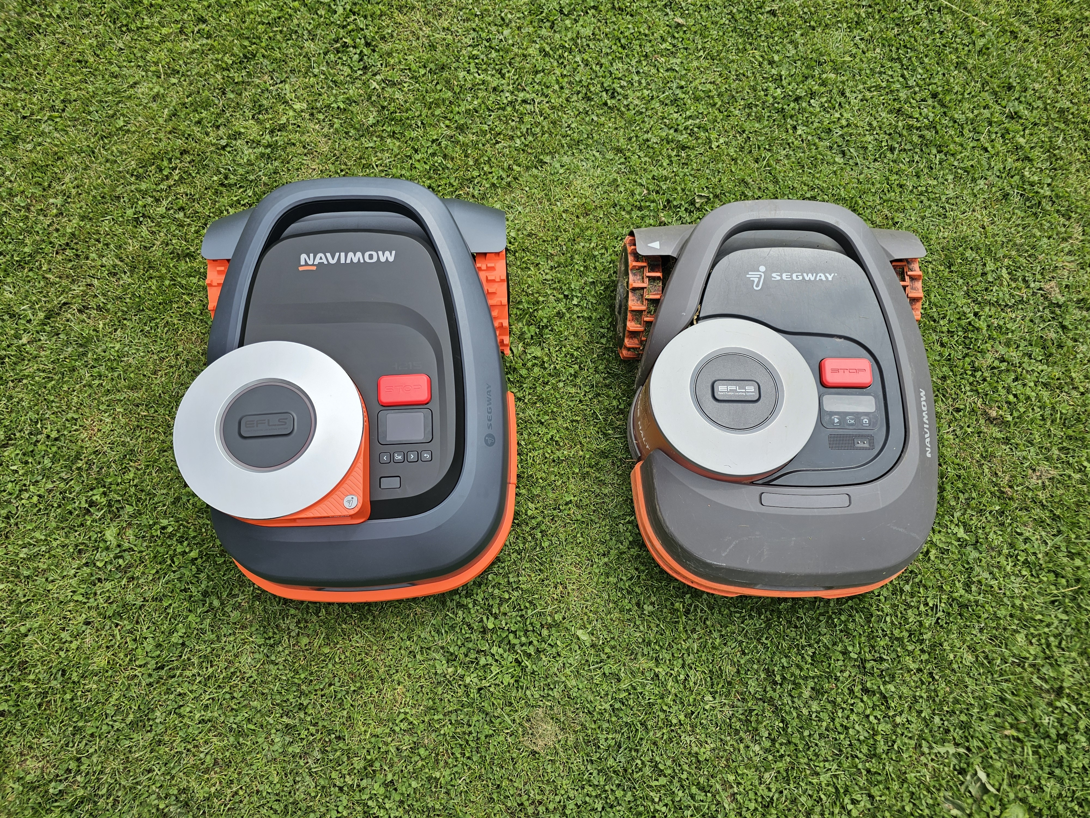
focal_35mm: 23
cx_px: 545
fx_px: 724
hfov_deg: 73.9
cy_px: 409
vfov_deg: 58.9
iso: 10
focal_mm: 6.3
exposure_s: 1/754
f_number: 1.7
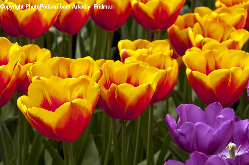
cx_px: 124
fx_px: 1160
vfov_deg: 8.1
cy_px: 82
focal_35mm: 168
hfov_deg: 12.3
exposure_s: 1/125
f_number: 10
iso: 200
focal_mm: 112
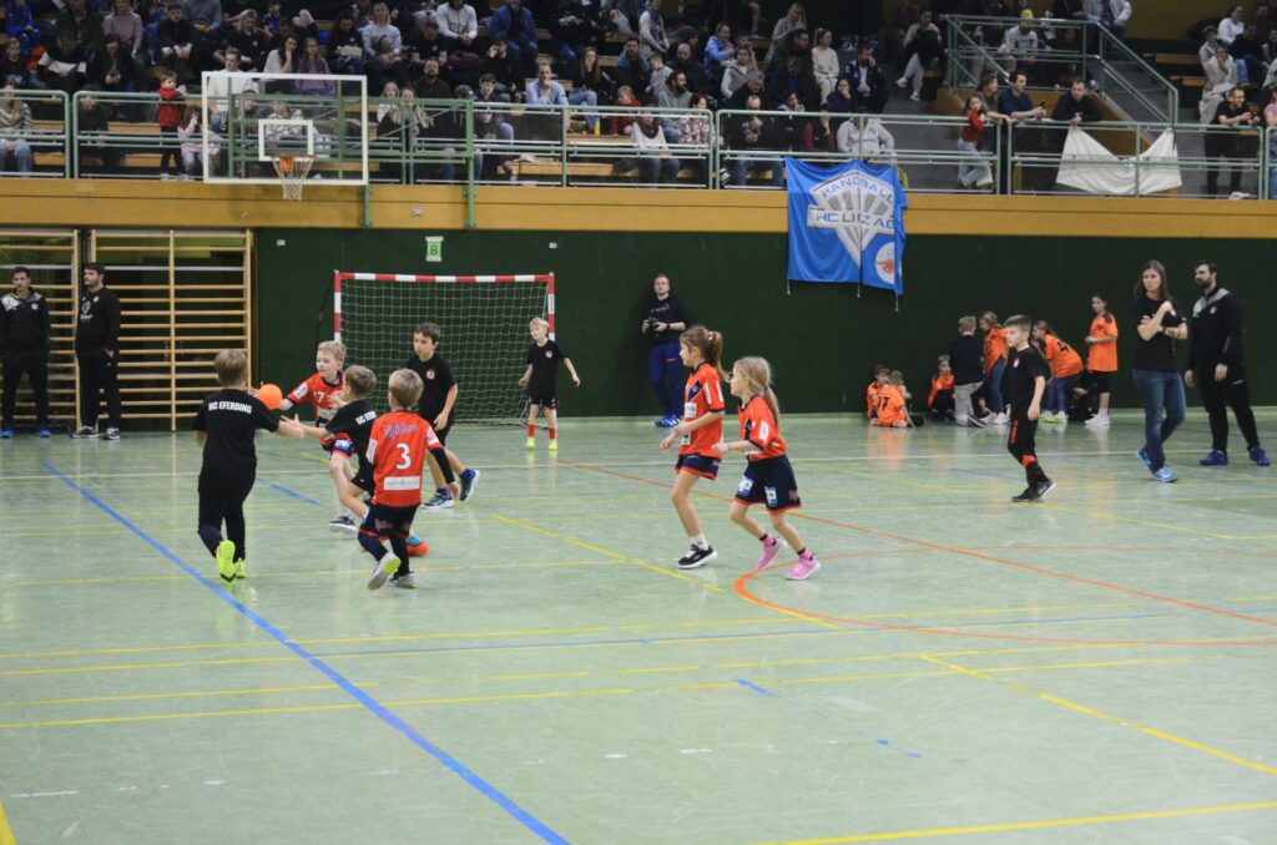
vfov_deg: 23.7
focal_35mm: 57
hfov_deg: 35.1
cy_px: 422
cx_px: 638
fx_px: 2018
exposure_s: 1/250
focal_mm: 38
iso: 1600
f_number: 5
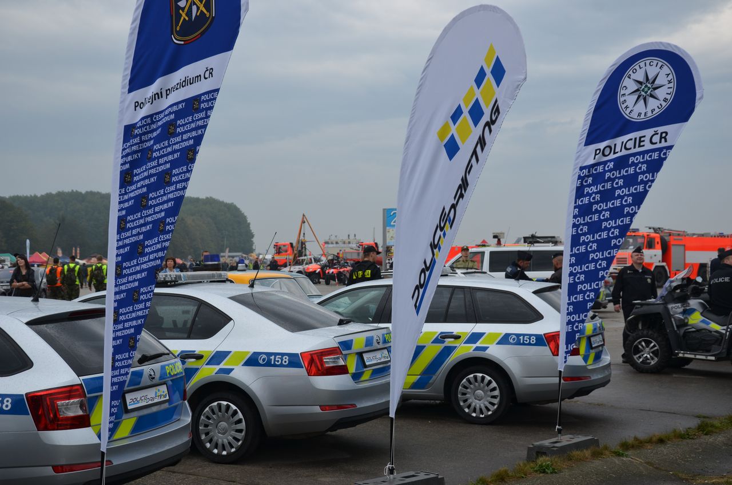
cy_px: 242
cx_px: 366
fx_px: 1156
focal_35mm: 57
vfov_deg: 23.7
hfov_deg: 35.1
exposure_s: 1/200
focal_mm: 38
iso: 200
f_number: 7.1
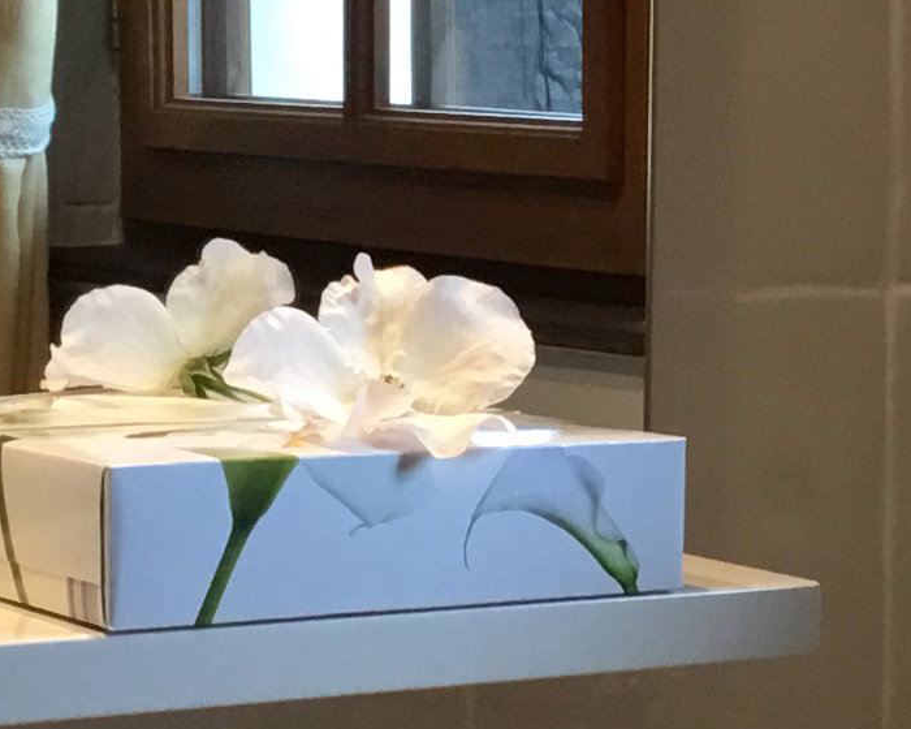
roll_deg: -0.6
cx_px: 695
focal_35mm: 141
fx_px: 3802
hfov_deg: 13.6
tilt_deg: -8.1
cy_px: 603
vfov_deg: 10.9
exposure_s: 1/33
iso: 64
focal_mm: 3.3
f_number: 2.4
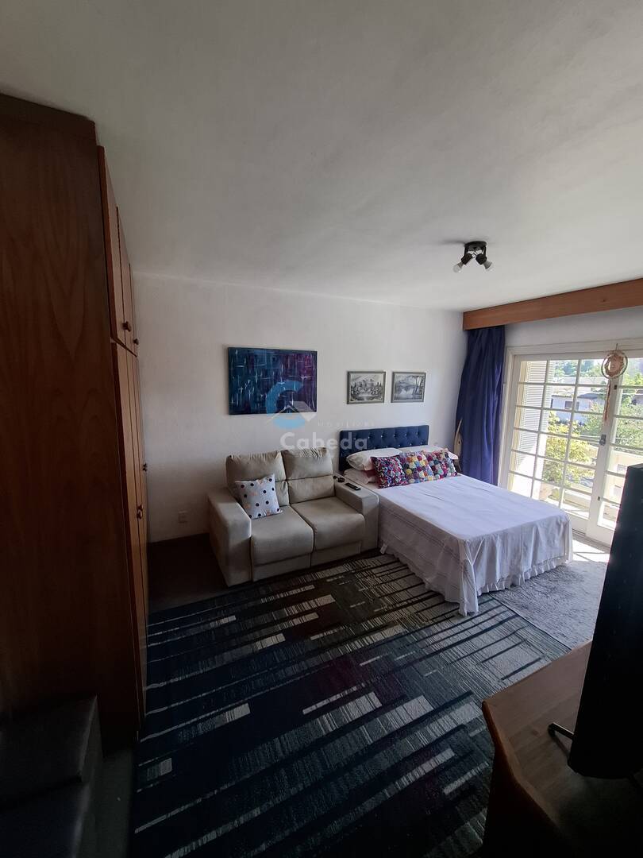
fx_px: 322
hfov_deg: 89.9
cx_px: 322
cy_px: 429
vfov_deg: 106.2
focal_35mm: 13
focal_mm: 1.74
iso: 50
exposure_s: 1/50
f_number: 2.2
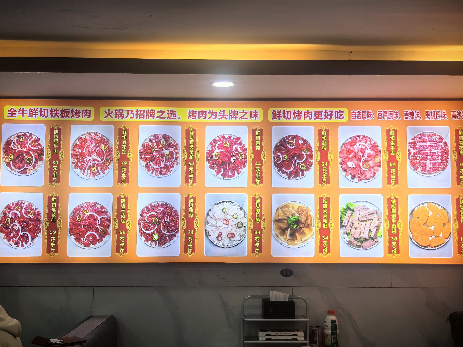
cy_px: 174
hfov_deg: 38.9
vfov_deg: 29.7
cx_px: 232
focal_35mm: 49
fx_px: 655
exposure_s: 1/400
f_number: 1.4
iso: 160
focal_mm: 6.98
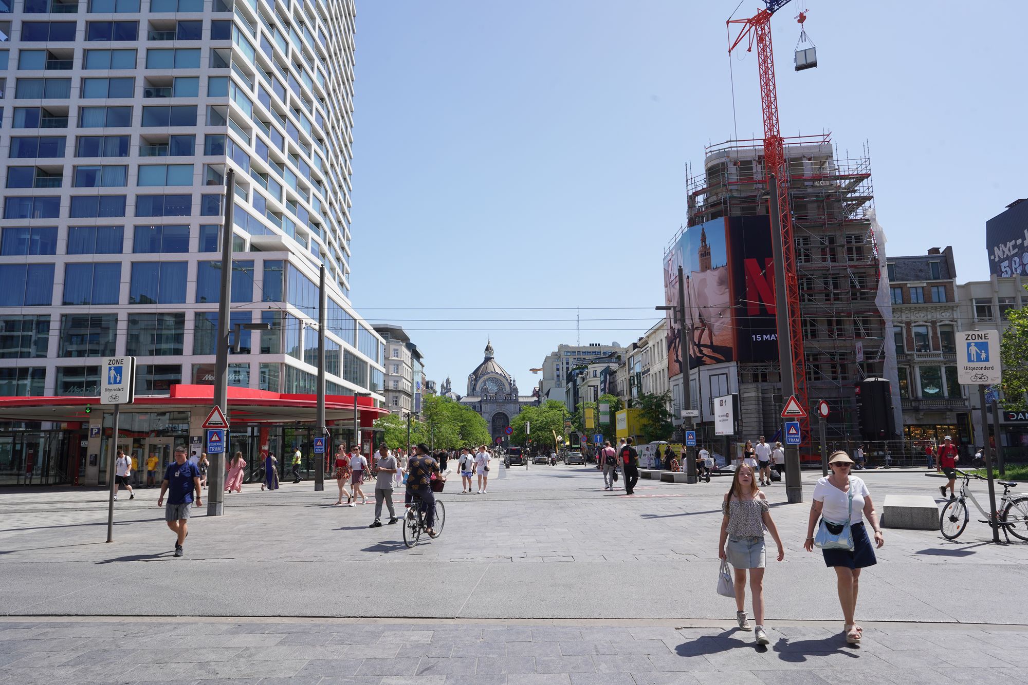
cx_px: 514
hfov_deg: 73.7
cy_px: 342
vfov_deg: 53.1
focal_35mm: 24
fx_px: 685
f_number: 14
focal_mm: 24
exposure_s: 1/100
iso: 100
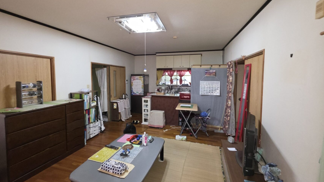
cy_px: 86
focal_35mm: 15
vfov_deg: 70.5
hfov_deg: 103.0
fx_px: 129
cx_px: 159
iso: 400
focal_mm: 2.2
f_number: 1.9
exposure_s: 1/30
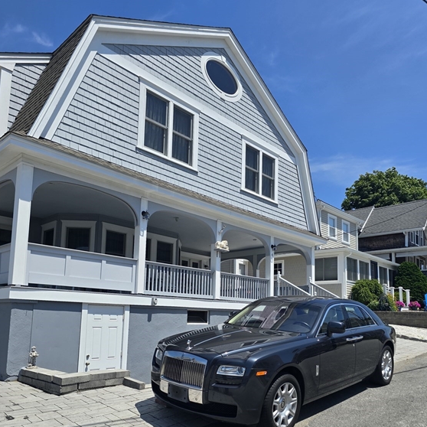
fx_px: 391
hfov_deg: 57.3
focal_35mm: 28
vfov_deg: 56.4
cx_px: 215
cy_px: 275
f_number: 1.7
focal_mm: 6.3
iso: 12
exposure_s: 1/984
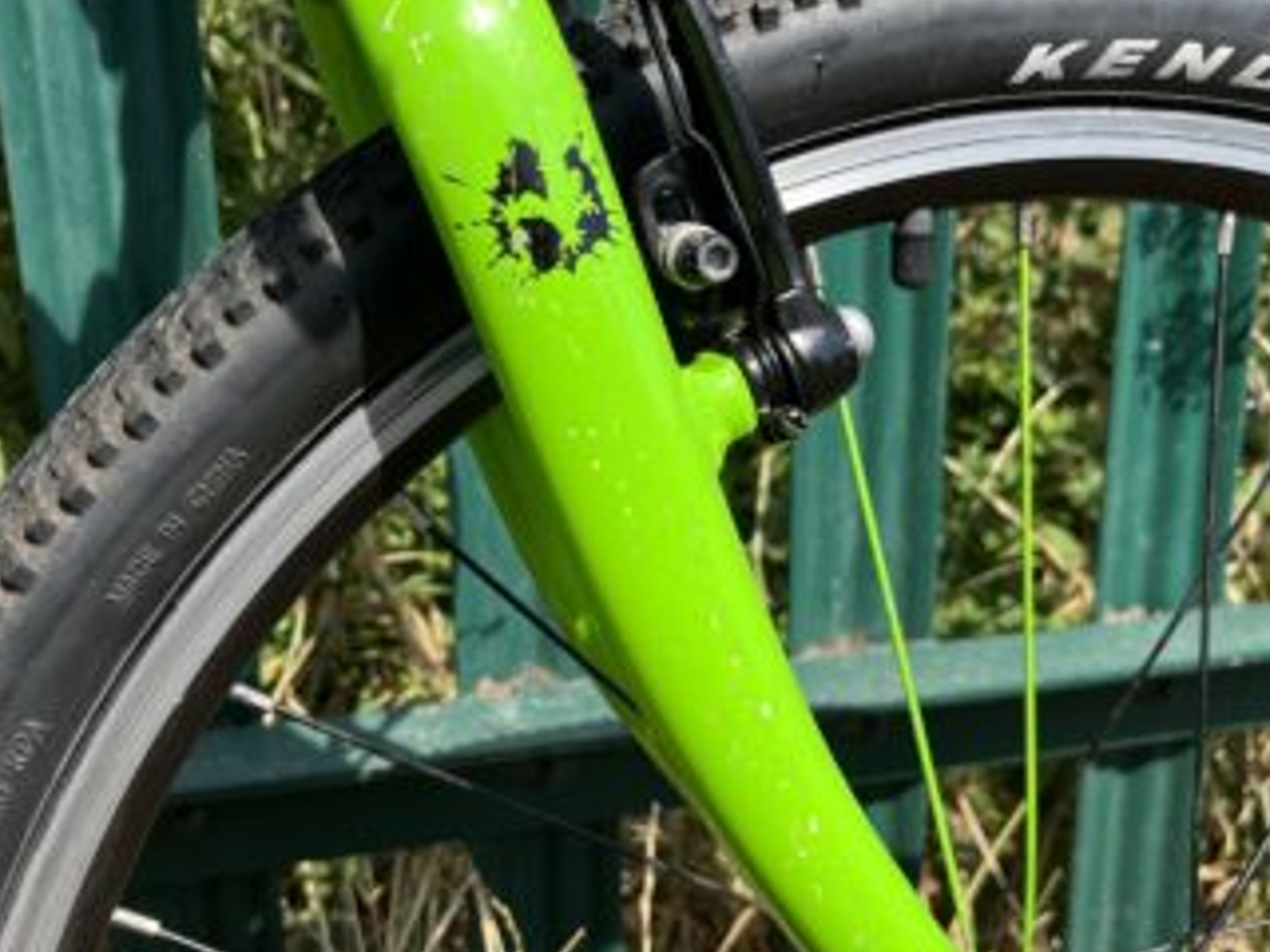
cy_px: 492
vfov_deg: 36.8
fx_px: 1431
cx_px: 599
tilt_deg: -16.3
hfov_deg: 47.8
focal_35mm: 39
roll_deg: +2.0
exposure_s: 1/1325
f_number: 1.6
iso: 50
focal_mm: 5.1
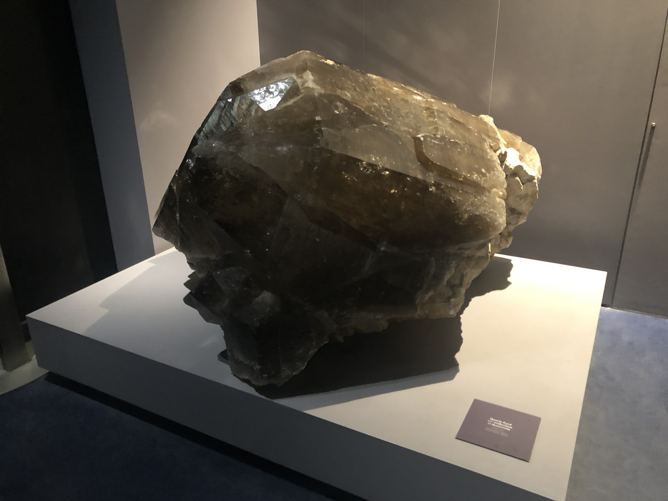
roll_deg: +0.0
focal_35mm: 28
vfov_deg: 49.7
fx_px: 540
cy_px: 250
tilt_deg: -22.9
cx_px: 334
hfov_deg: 63.4
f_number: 1.8
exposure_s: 1/4
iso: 100
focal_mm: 3.99
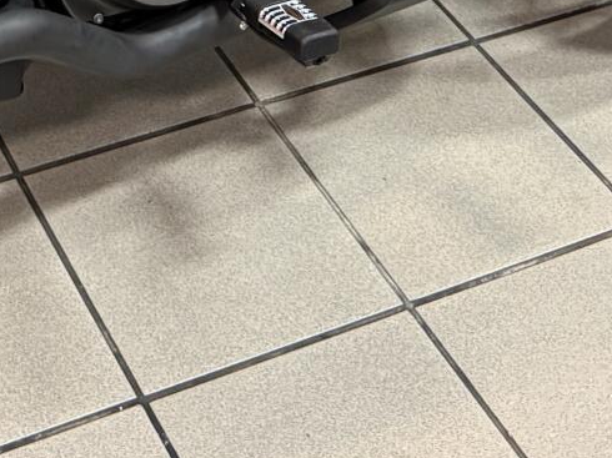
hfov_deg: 19.6
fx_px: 1732
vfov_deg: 13.1
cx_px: 45
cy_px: -448
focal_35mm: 98
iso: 400
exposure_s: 1/60
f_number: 1.78
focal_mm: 6.76
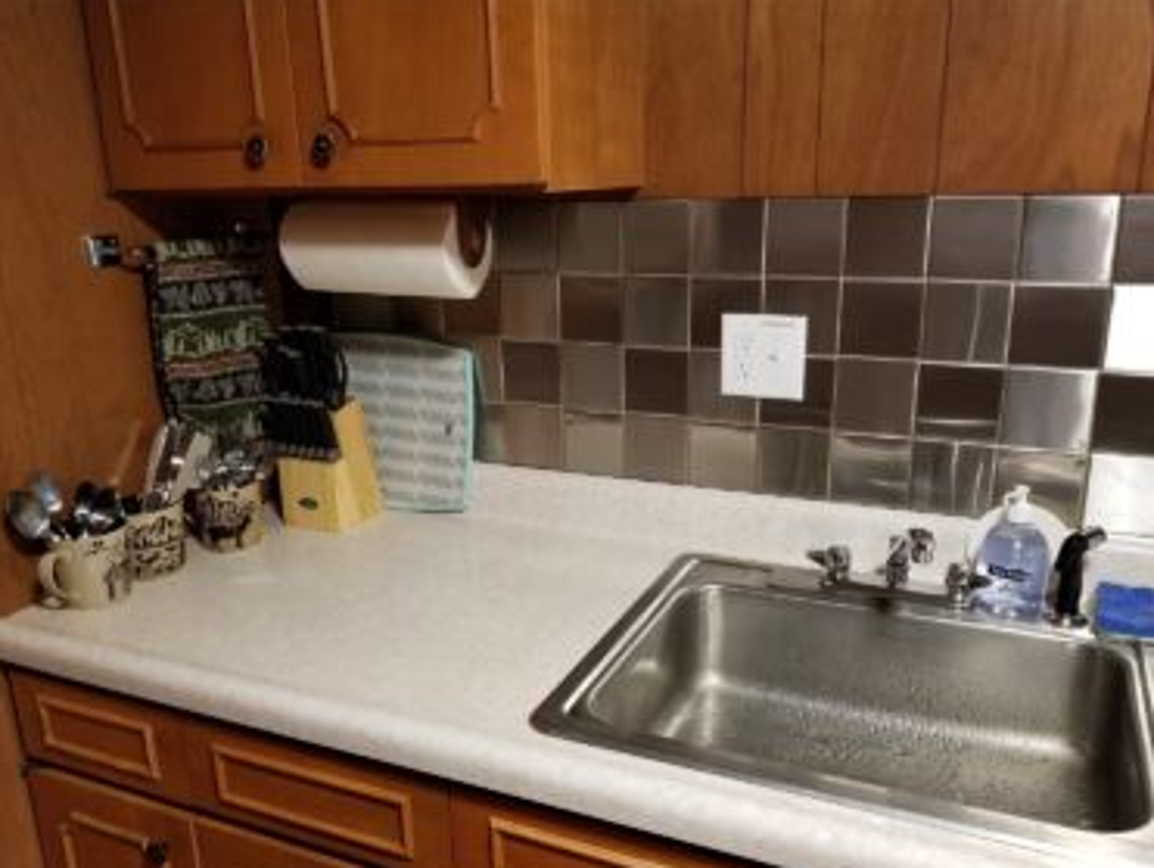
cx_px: 588
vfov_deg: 49.8
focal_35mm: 28
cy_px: 457
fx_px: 934
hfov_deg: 63.4
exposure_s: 1/24
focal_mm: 4.25
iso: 200
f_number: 1.7
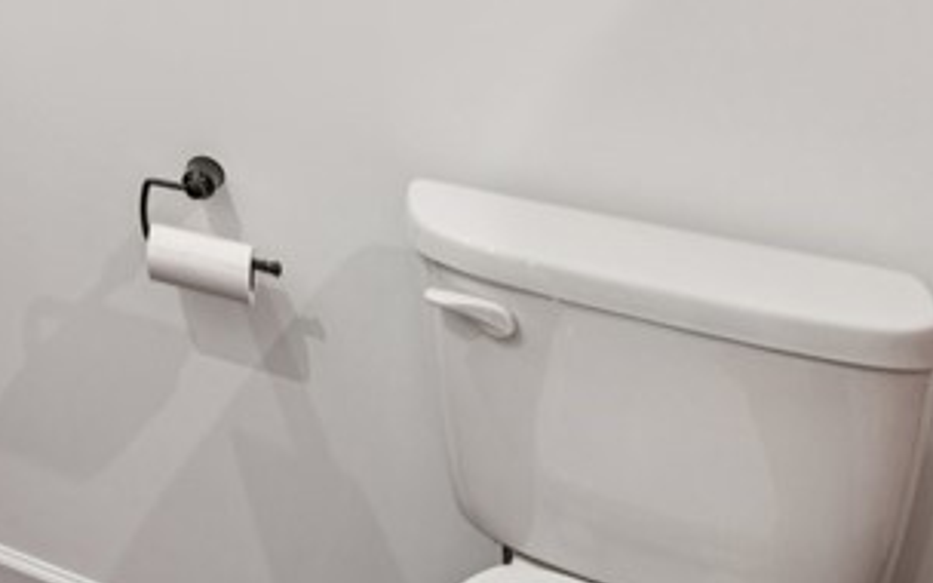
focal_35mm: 51
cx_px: -614
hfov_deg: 24.7
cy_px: -315
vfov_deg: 21.1
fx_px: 1297
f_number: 5
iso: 200
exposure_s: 1/40
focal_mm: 14
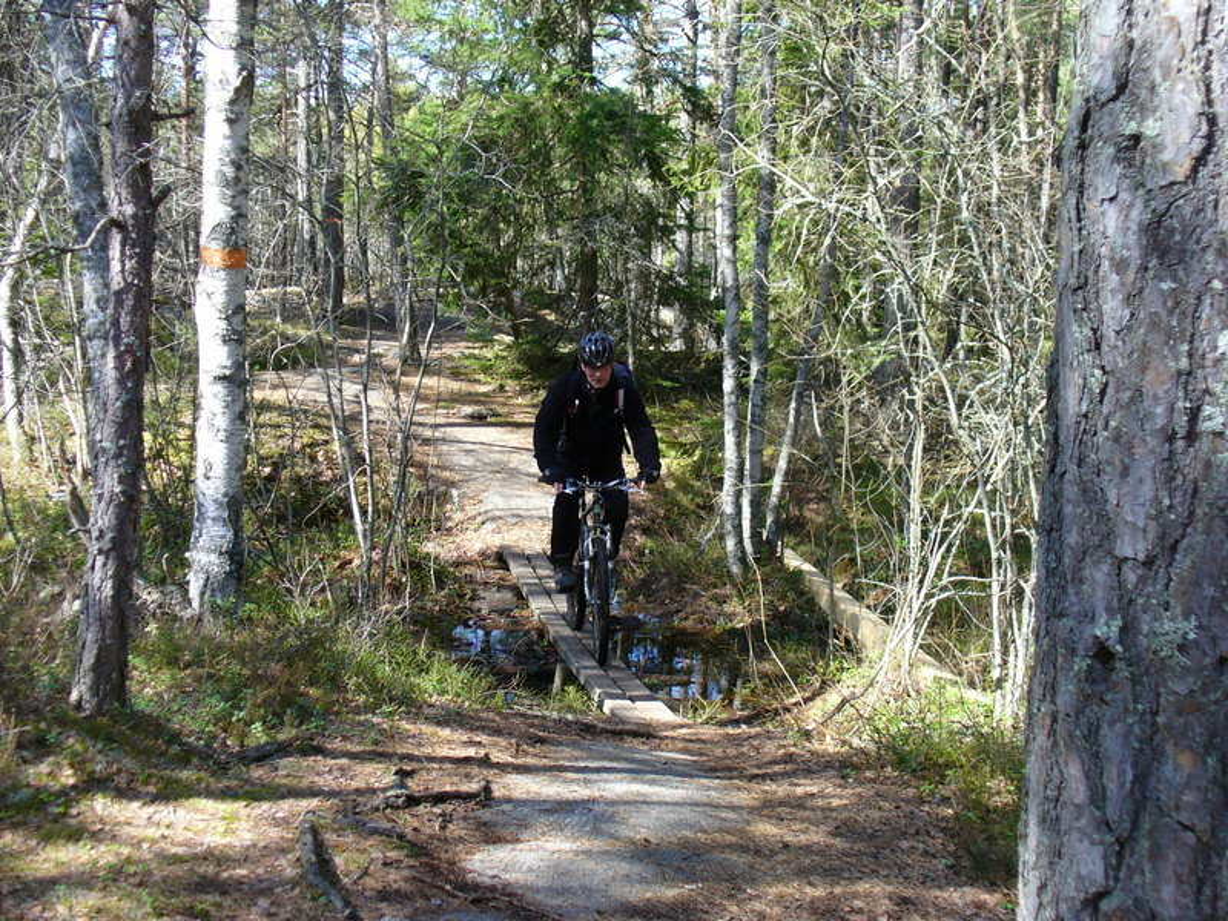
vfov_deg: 27.0
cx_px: 614
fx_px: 1916
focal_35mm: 54
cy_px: 460
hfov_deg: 35.5
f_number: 3.1
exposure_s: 1/125
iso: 64
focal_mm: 8.9
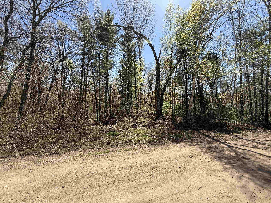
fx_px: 110
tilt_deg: +5.2
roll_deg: -1.5
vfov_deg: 85.7
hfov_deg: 102.1
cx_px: 136
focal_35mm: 14
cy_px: 102
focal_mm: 2.22
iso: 50
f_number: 2.2
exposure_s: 1/760
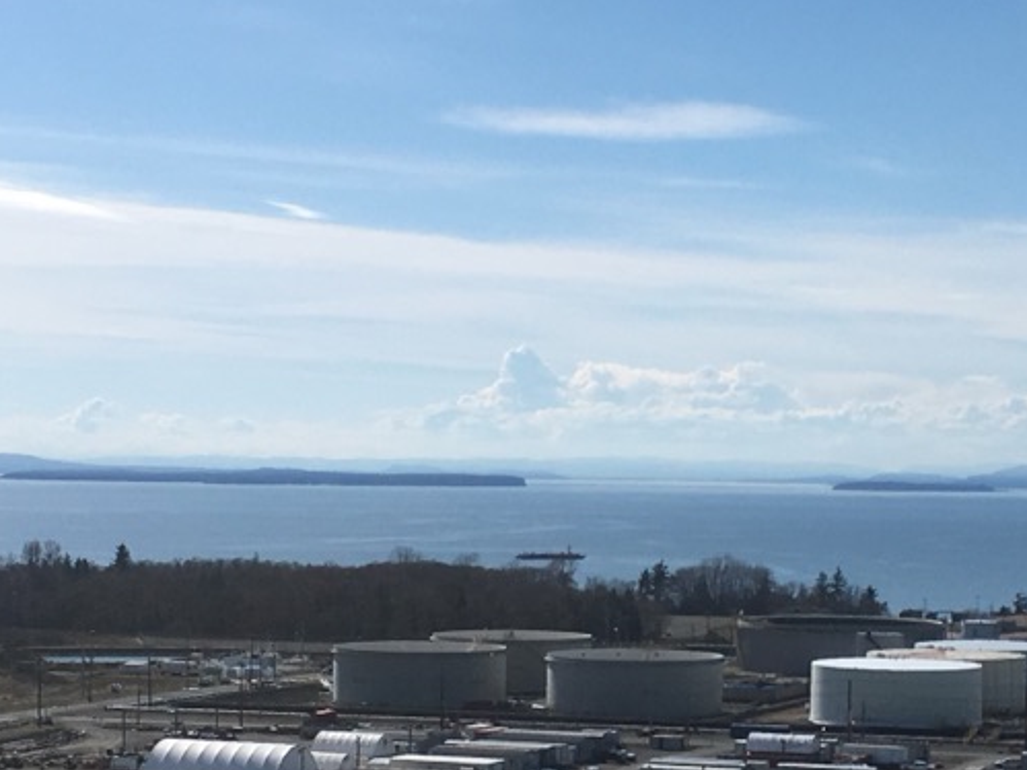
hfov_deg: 21.0
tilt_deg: -3.2
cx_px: 737
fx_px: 2758
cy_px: 601
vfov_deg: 15.8
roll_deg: -1.2
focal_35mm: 93
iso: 25
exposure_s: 1/3846
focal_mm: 4.15
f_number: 2.2
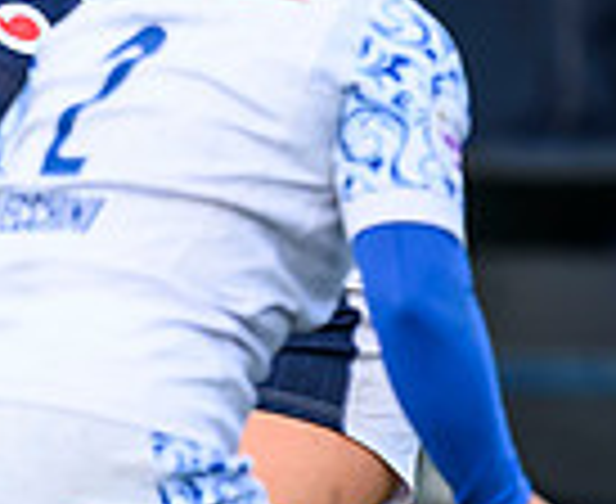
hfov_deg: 0.6
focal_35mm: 3329
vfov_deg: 0.5
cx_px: -372
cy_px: 556
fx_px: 61214
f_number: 4
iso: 500
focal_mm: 560
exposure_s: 1/1250
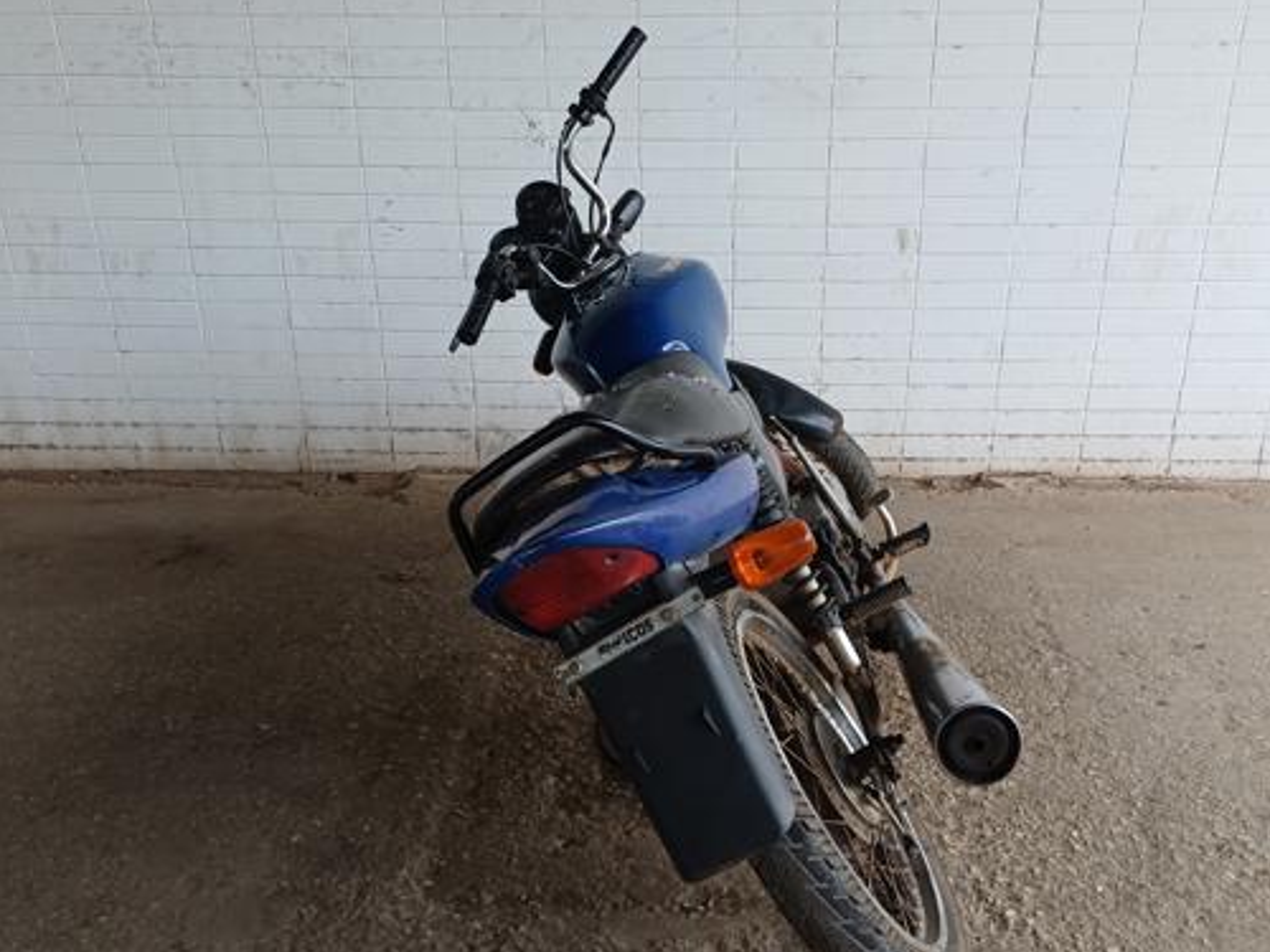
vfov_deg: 44.0
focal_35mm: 32
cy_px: 553
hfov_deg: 56.6
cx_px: 724
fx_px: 1174
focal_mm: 4.65
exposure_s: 1/100
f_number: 1.8
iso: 64
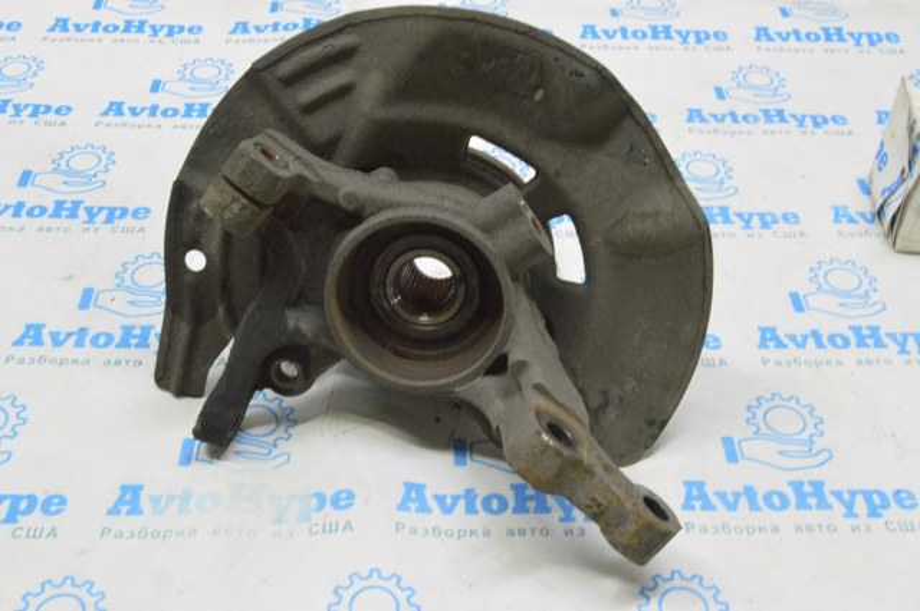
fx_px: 1149
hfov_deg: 43.7
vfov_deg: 29.8
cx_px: 460
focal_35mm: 45
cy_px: 306
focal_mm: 30
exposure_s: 1/15
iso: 6400
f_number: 20
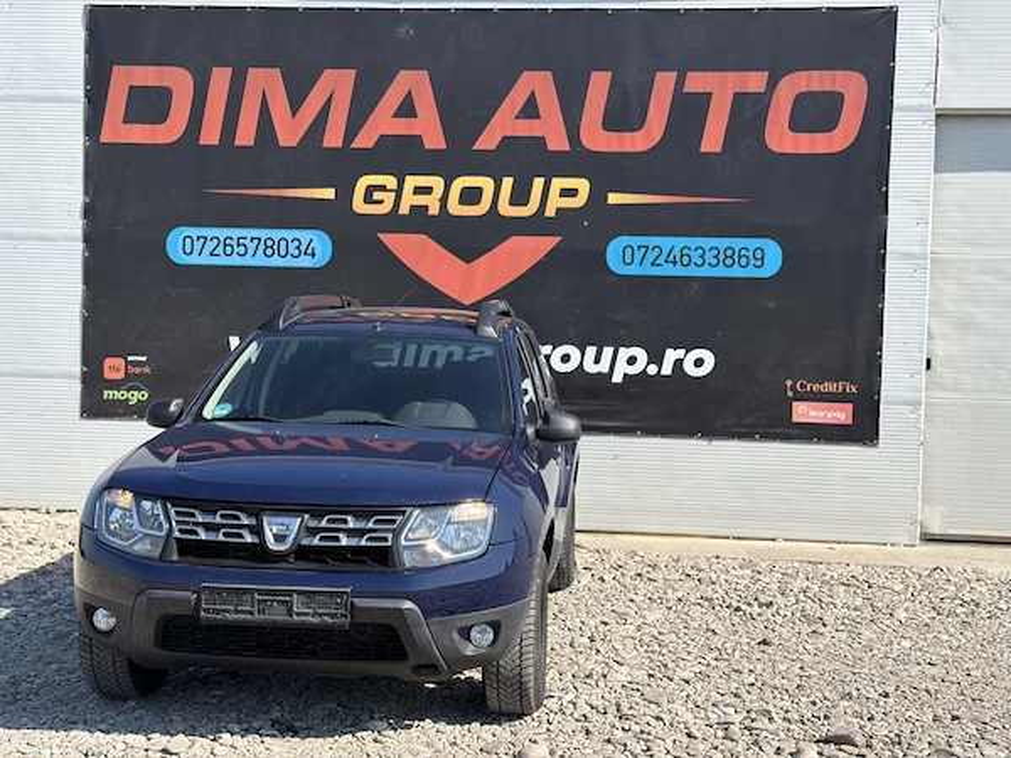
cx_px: 506
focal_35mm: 48
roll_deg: -1.4
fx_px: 1402
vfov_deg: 30.3
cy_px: 379
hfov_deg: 39.7
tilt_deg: -2.4
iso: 80
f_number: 1.78
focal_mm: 6.76
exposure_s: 1/3378
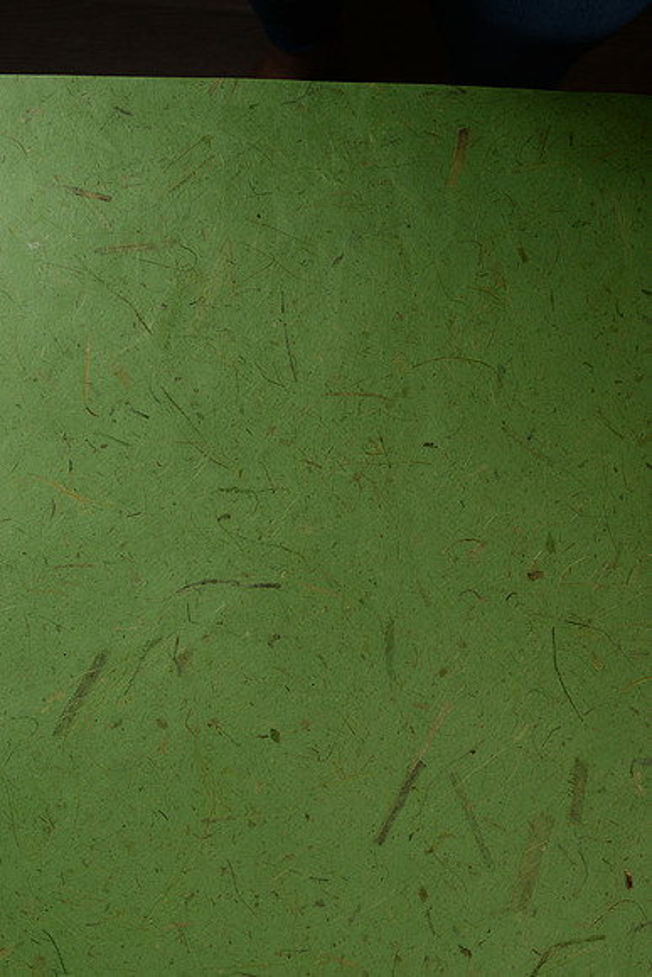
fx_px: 1357
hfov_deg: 27.0
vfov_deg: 39.6
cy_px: 488
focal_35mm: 50
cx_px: 326
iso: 200
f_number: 10
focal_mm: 50
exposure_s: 1/200
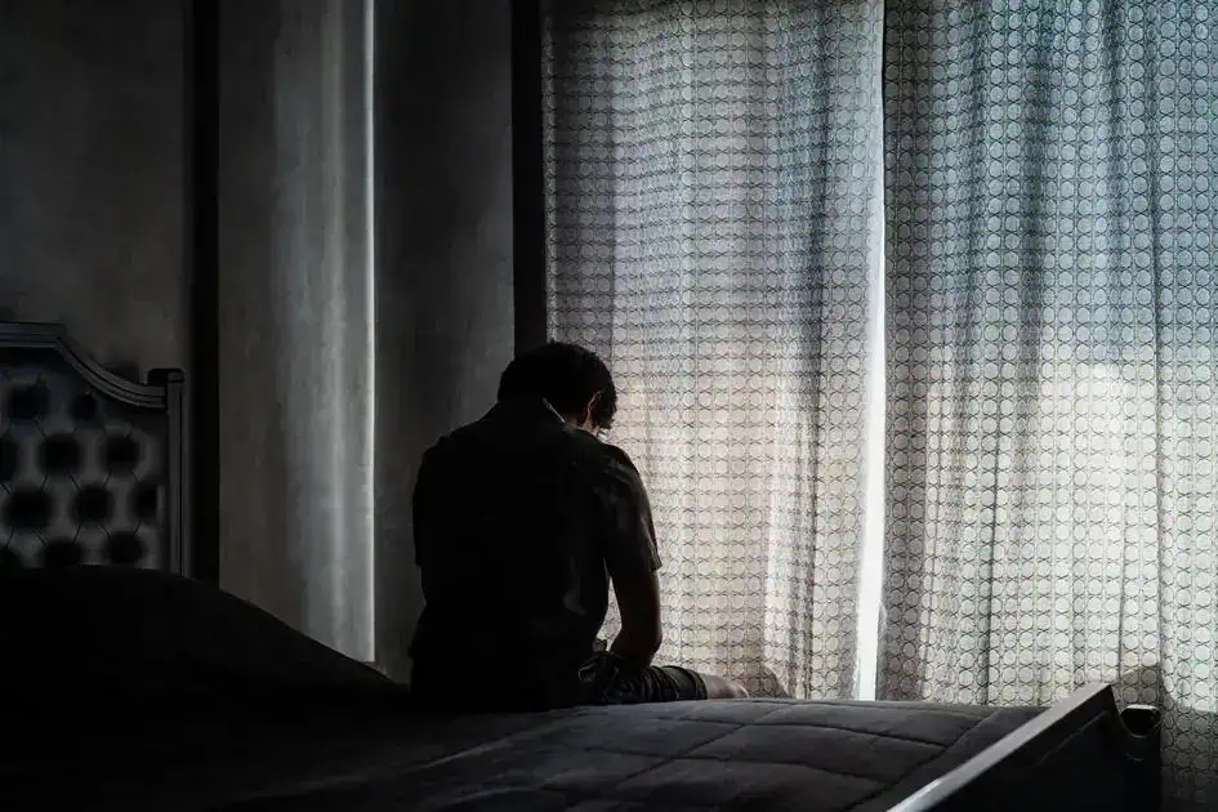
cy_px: 406
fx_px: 1861
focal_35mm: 55
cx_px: 609
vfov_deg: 24.6
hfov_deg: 36.2
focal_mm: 55
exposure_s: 1/30
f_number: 3.2
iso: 200
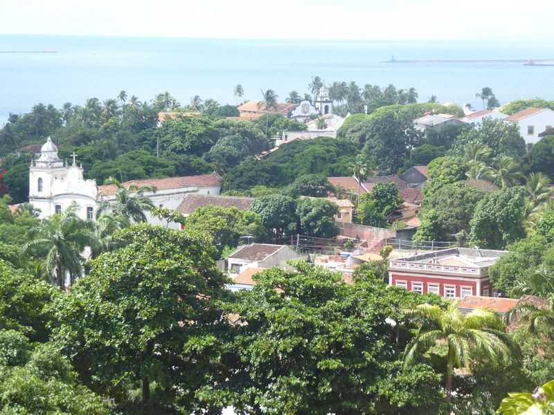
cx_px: 277
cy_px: 208
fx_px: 2209
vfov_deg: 10.7
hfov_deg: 14.3
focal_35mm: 138
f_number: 5.2
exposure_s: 1/125
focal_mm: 22.3
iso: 80
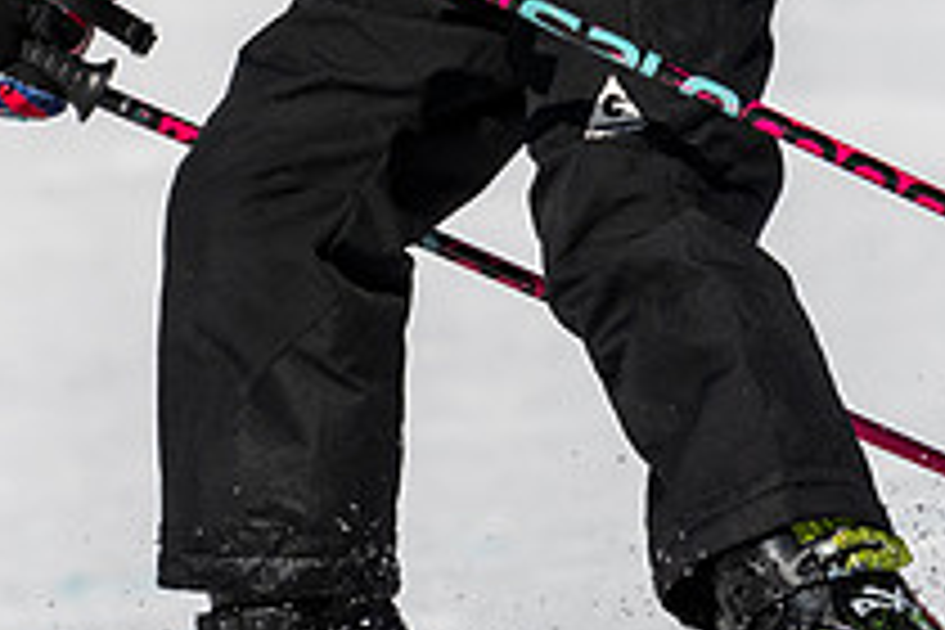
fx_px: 44385
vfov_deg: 0.8
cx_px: 0
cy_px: -217
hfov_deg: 1.2
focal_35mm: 1691
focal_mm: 400
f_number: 8
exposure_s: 1/2000
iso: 200
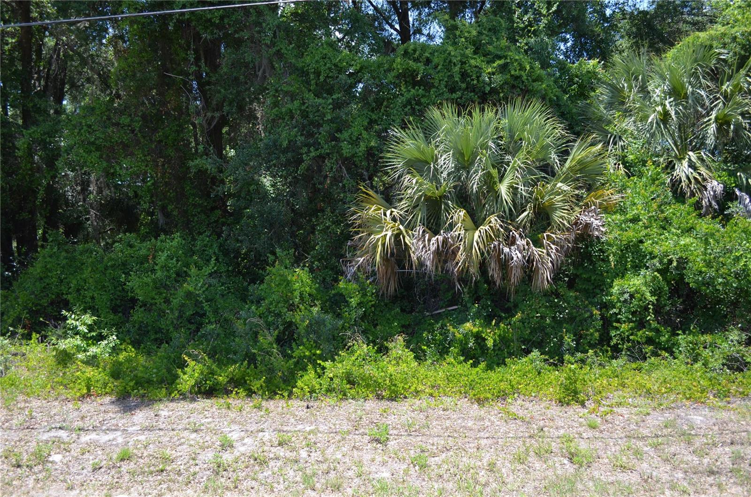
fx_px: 624
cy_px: 248
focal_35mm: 30
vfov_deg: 43.4
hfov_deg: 62.0
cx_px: 376
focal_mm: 20
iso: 400
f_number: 4
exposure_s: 1/1000
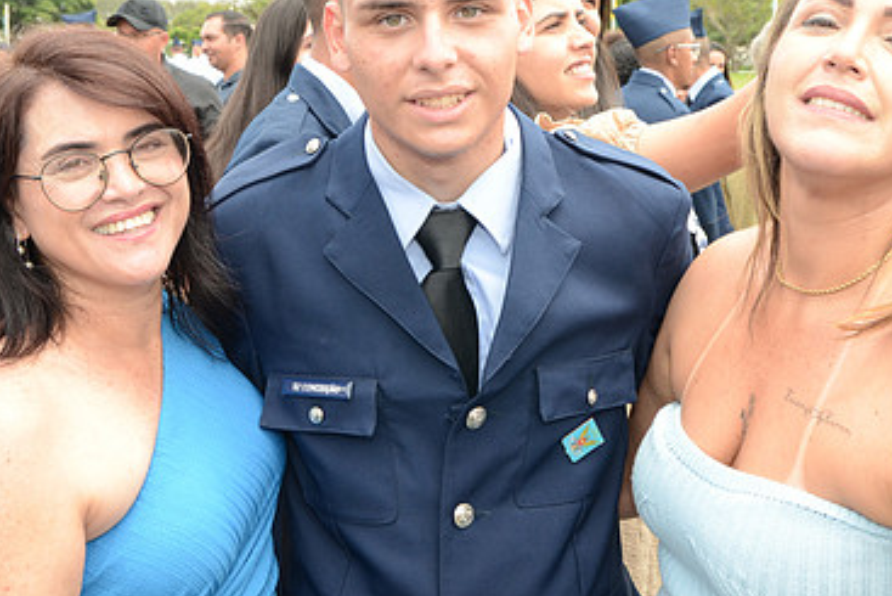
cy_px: 212
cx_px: 481
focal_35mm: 52
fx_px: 1289
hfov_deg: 38.2
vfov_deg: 25.9
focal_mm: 22
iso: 320
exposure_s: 1/250
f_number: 6.3
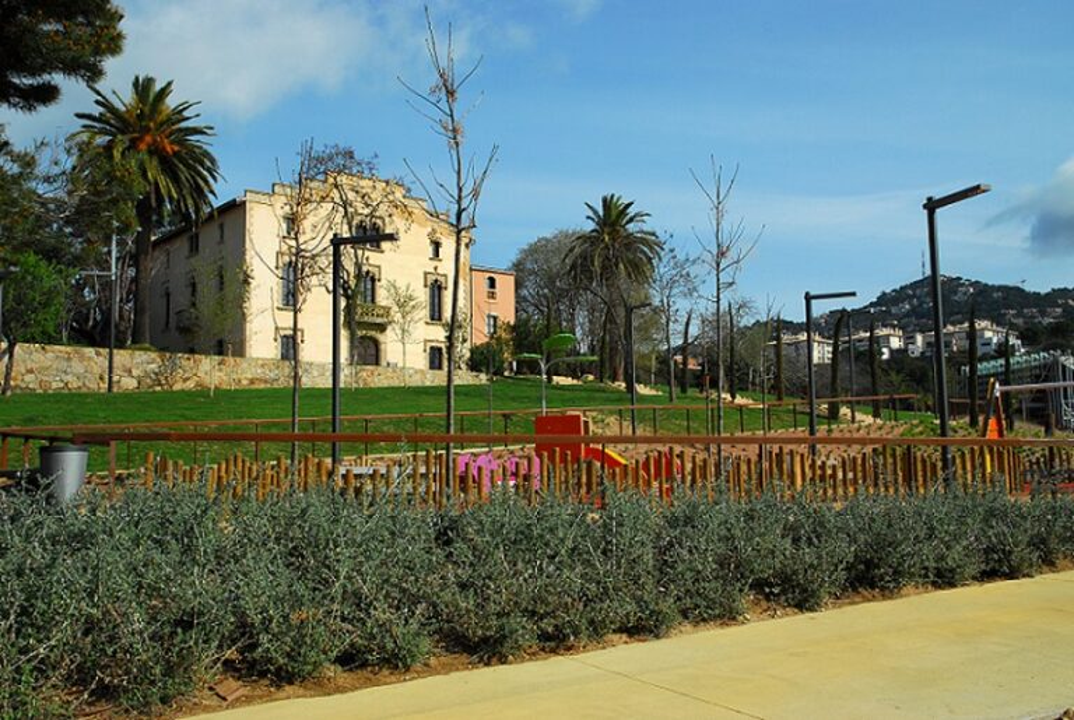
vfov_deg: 40.1
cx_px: 537
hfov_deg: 57.1
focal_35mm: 33
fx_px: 986
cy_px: 360
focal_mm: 22
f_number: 10
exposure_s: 1/400
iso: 200
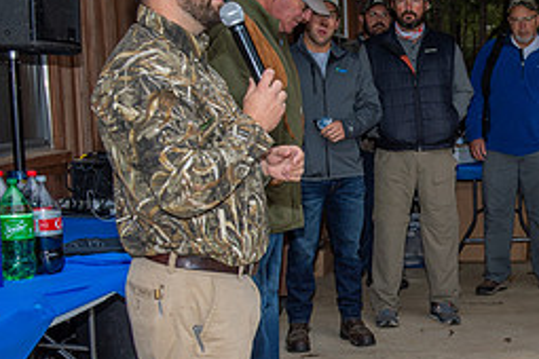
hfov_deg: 21.7
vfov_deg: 15.0
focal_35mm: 91
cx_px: 512
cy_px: 275
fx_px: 1362
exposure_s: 1/200
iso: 400
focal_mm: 40
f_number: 5.6
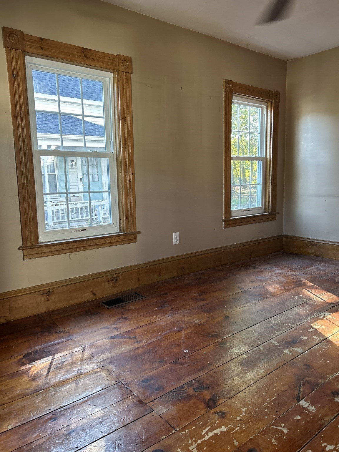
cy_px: 226
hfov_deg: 53.1
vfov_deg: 67.3
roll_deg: +0.8
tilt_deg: -8.0
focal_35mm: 26
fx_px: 339
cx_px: 170
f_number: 1.5
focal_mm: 5.7
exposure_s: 1/67
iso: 125
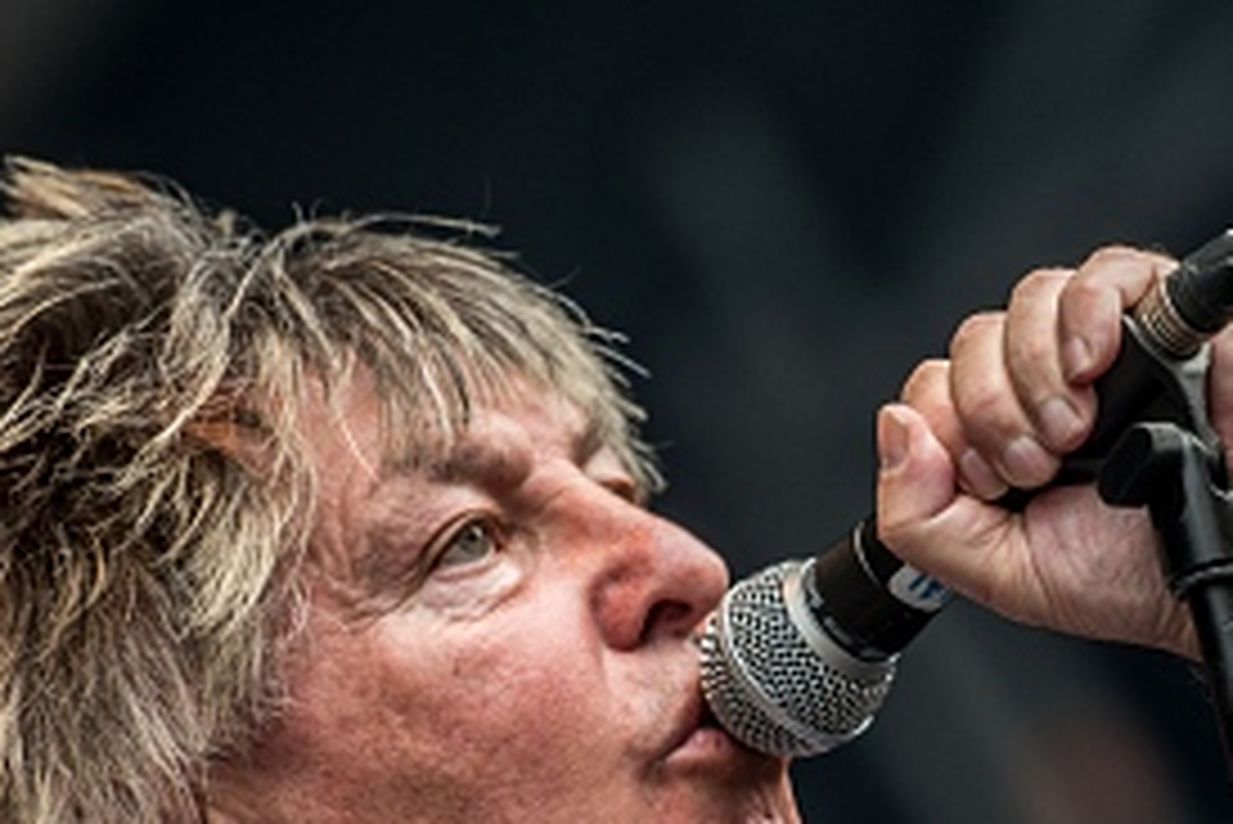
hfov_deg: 3.9
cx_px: 940
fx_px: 18024
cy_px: 840
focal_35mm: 526
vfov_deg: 2.6
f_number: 2.8
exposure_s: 1/100
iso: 160
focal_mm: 200
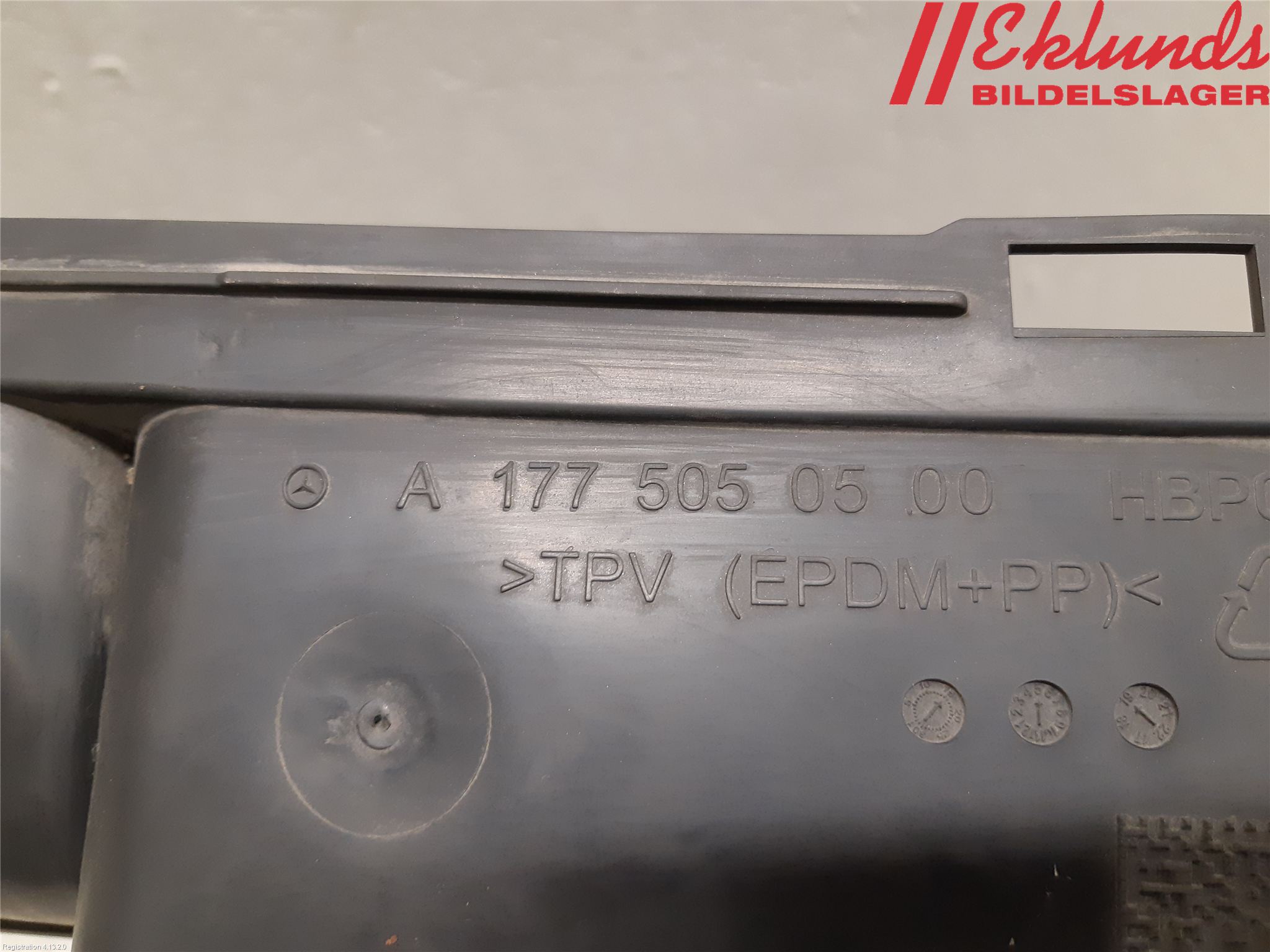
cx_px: 635
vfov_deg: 53.1
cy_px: 476
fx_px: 954
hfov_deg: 67.3
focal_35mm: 26
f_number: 1.7
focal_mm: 3.93
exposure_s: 1/33
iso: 200
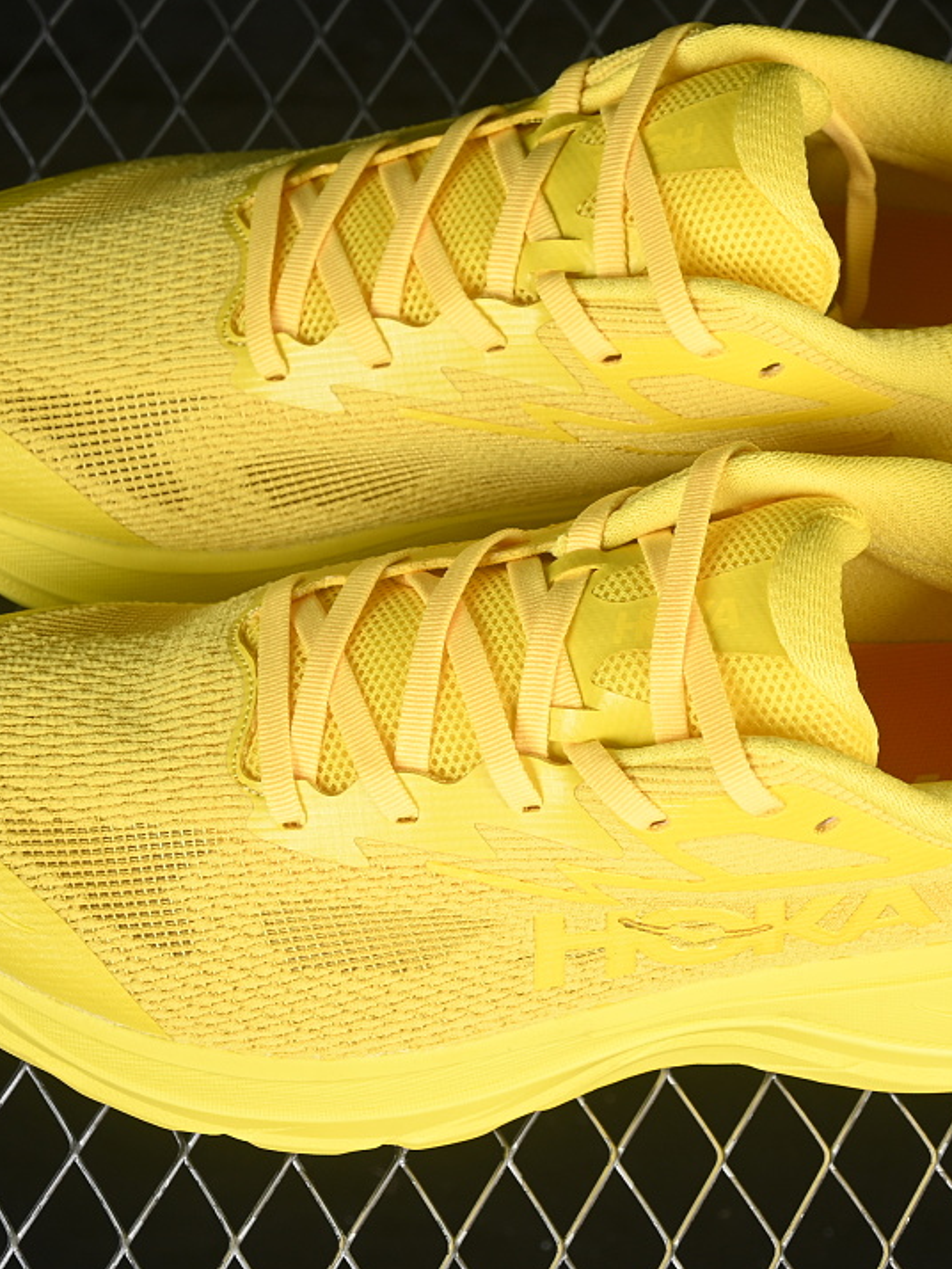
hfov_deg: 13.6
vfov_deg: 18.0
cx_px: 568
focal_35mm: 109
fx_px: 3995
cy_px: 636
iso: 160
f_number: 7.1
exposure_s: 1/80
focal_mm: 50
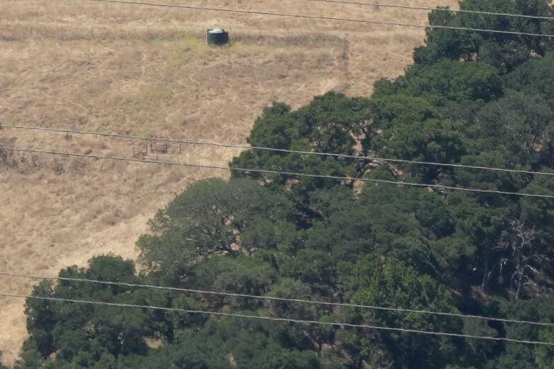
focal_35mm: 845
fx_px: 13005
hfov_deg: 2.4
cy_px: -446
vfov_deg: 1.6
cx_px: -234
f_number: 6.3
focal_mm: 154
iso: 500
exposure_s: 1/1600
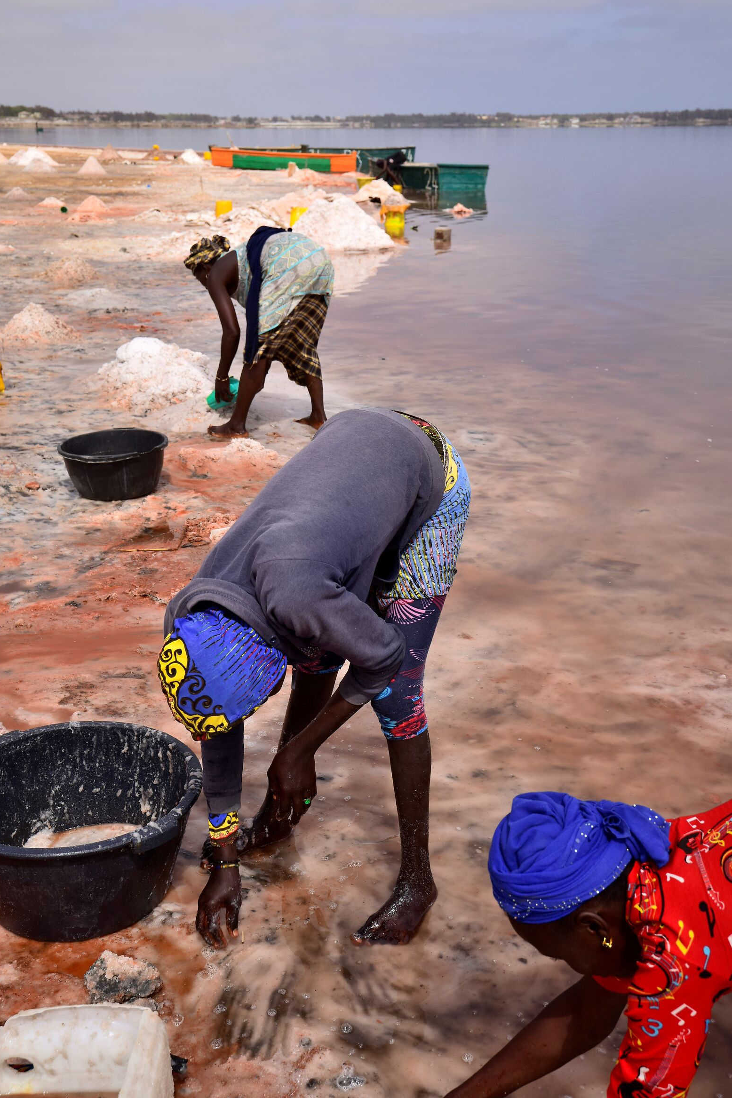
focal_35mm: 36
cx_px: 371
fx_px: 1098
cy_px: 560
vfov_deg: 53.1
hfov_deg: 36.9
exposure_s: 1/320
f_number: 9
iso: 100
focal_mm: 35
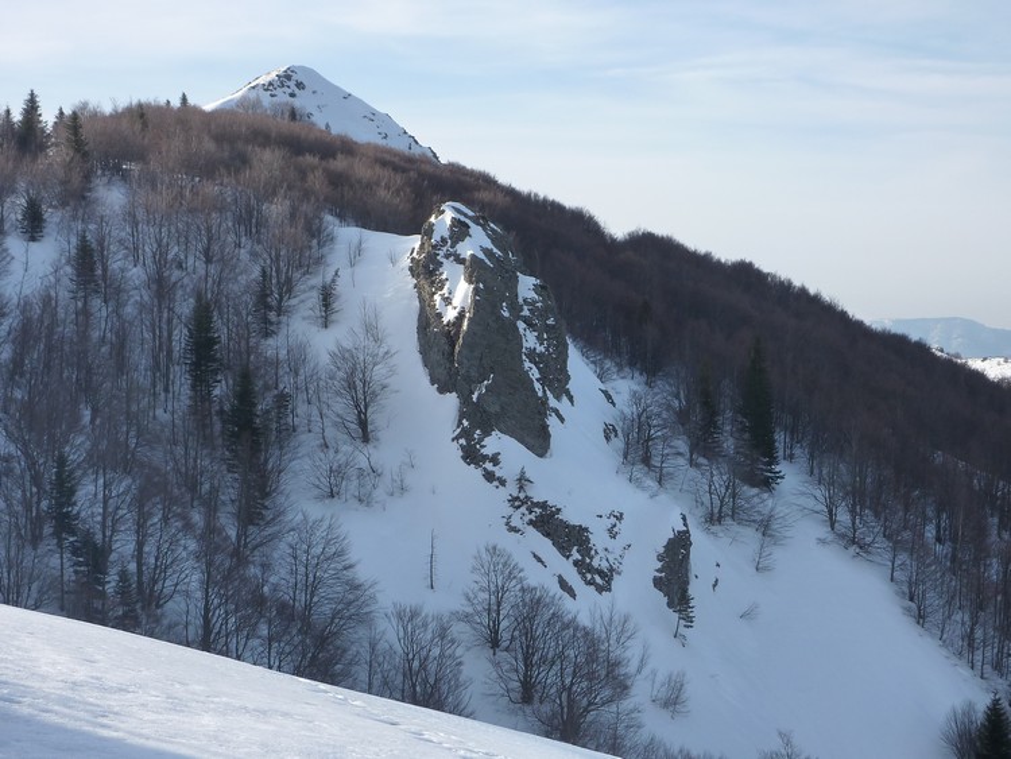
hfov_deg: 27.4
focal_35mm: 71
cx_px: 506
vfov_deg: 20.7
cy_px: 380
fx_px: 2074
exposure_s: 1/500
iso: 125
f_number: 3.9
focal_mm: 9.7
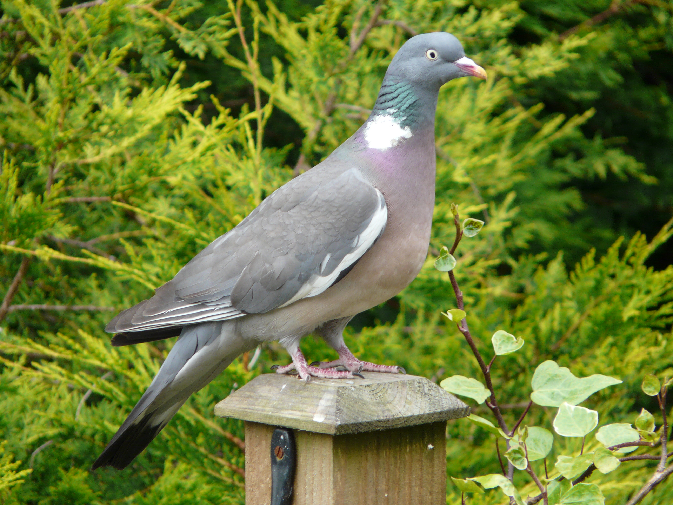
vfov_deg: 3.0
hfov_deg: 4.0
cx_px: 336
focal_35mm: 500
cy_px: 252
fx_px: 9721
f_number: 4.2
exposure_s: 1/125
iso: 100
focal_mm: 82.1
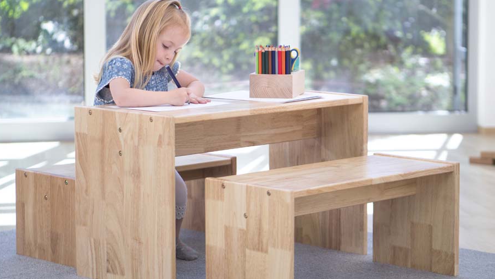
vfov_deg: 10.9
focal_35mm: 111
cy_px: 114
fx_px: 1457
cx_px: 243
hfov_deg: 19.3
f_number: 1.2
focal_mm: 43
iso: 200
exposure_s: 1/3200
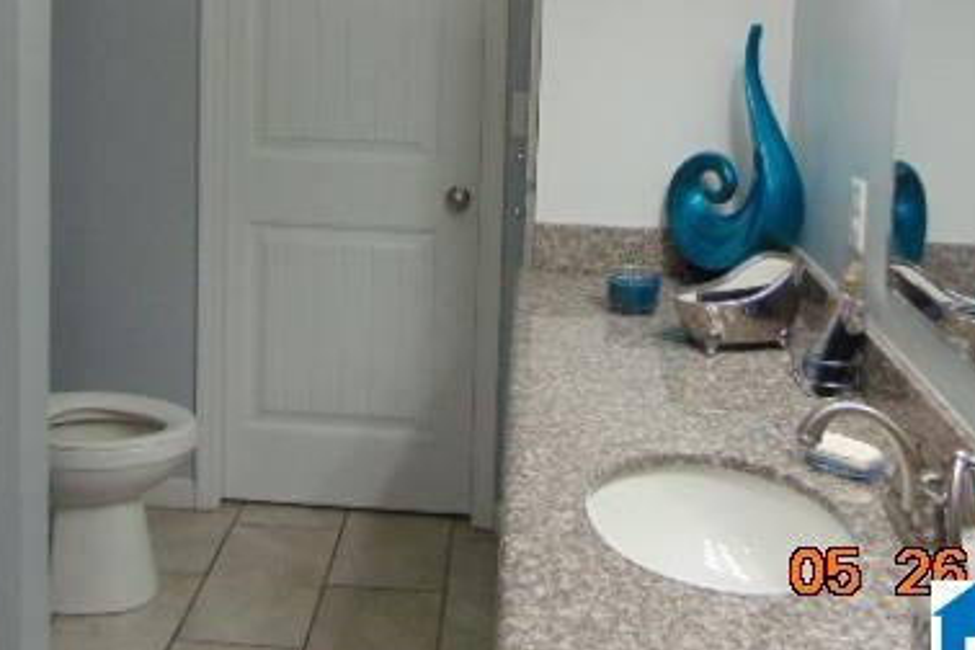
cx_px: 415
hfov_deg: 44.4
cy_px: 80
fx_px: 1192
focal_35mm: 44
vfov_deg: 29.4
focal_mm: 4.5
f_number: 3
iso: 200
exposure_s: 1/40
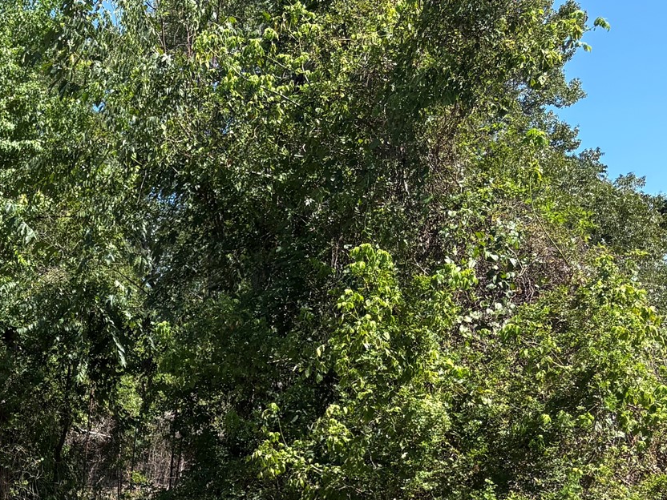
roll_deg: +0.4
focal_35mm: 64
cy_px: 544
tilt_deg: -5.6
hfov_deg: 26.8
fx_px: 1233
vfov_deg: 21.8
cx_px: -135
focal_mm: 5.96
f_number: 1.6
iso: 50
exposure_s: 1/1550
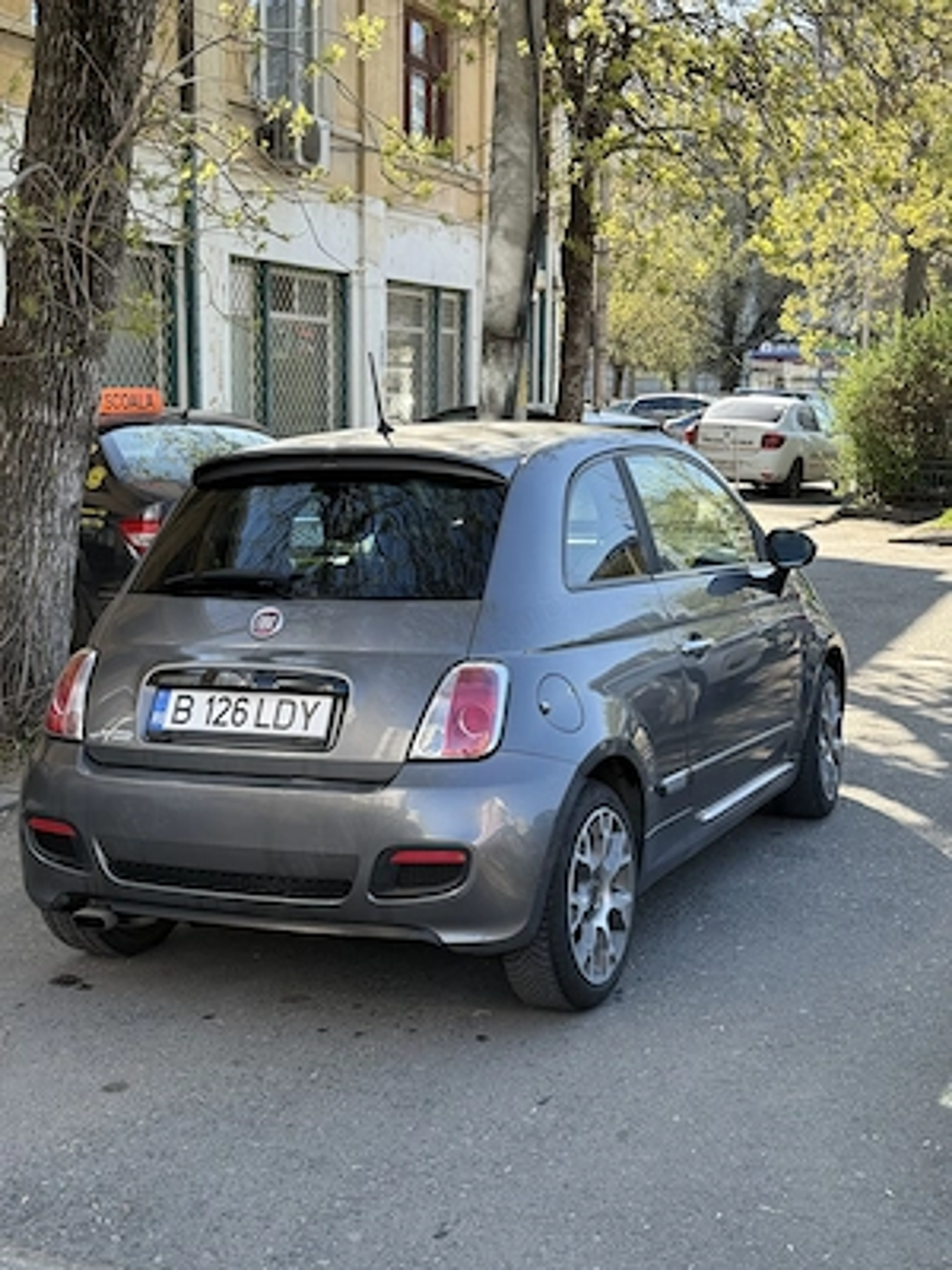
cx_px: 476
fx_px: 1760
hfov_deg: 30.3
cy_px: 635
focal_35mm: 48
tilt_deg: -7.9
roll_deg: -1.4
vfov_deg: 39.7
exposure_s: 1/928
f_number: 1.78
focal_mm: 6.76
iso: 80
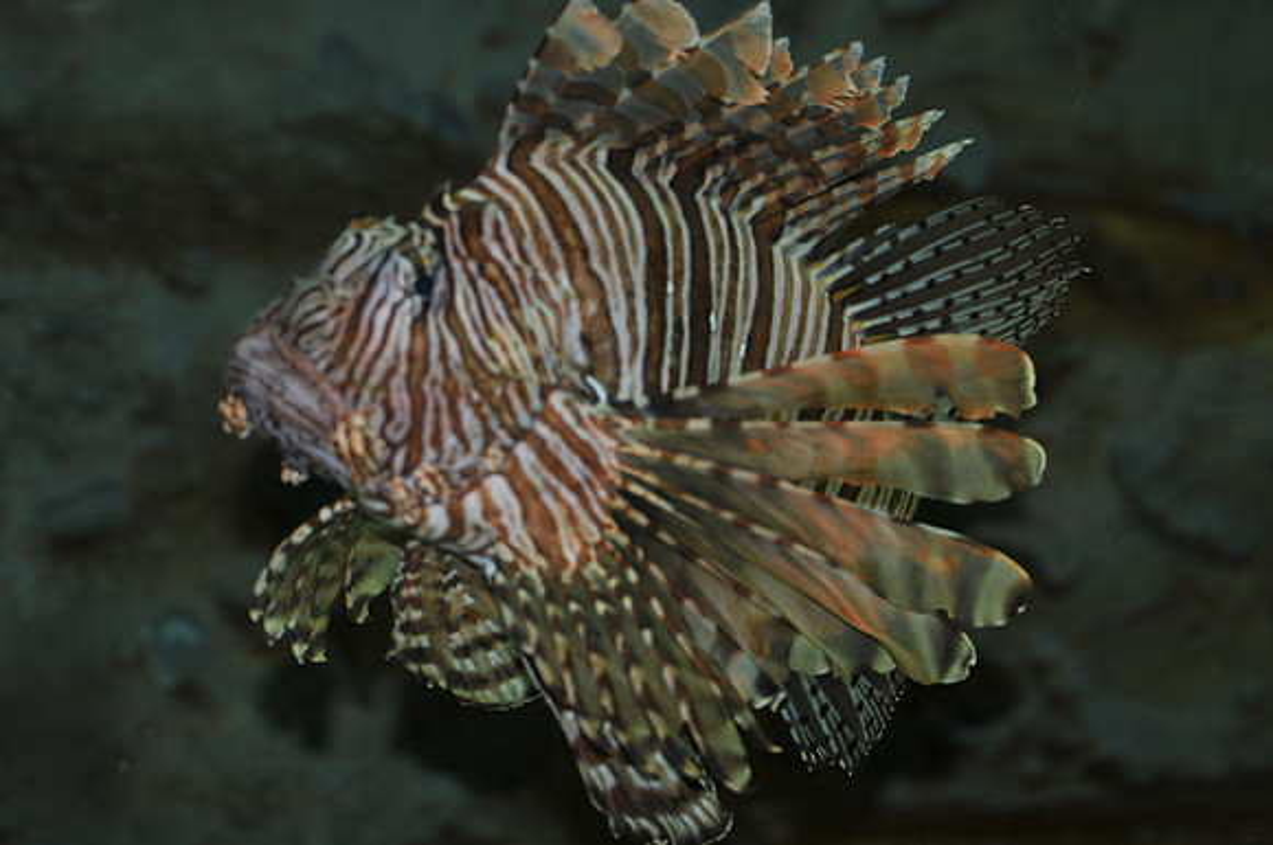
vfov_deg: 13.0
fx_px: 3708
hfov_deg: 19.5
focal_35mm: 105
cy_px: 422
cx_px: 636
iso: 200
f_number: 4.5
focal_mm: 70
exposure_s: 1/60
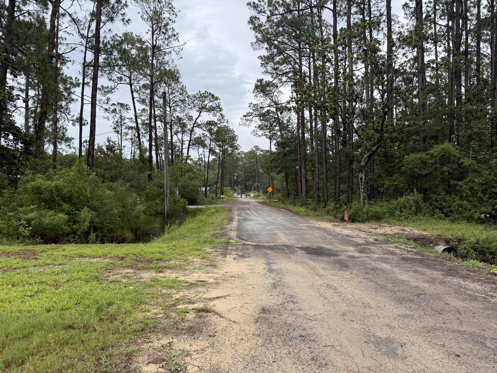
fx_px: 345
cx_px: 248
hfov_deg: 71.6
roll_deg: -0.4
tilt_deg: +1.3
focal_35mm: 24
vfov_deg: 56.8
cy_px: 186
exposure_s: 1/1292
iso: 100
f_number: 1.78
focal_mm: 6.76
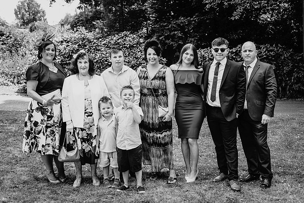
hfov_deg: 41.1
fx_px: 406
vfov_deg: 28.1
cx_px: 152
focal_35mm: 48
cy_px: 102
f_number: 4
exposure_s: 1/200
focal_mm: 48
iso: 140
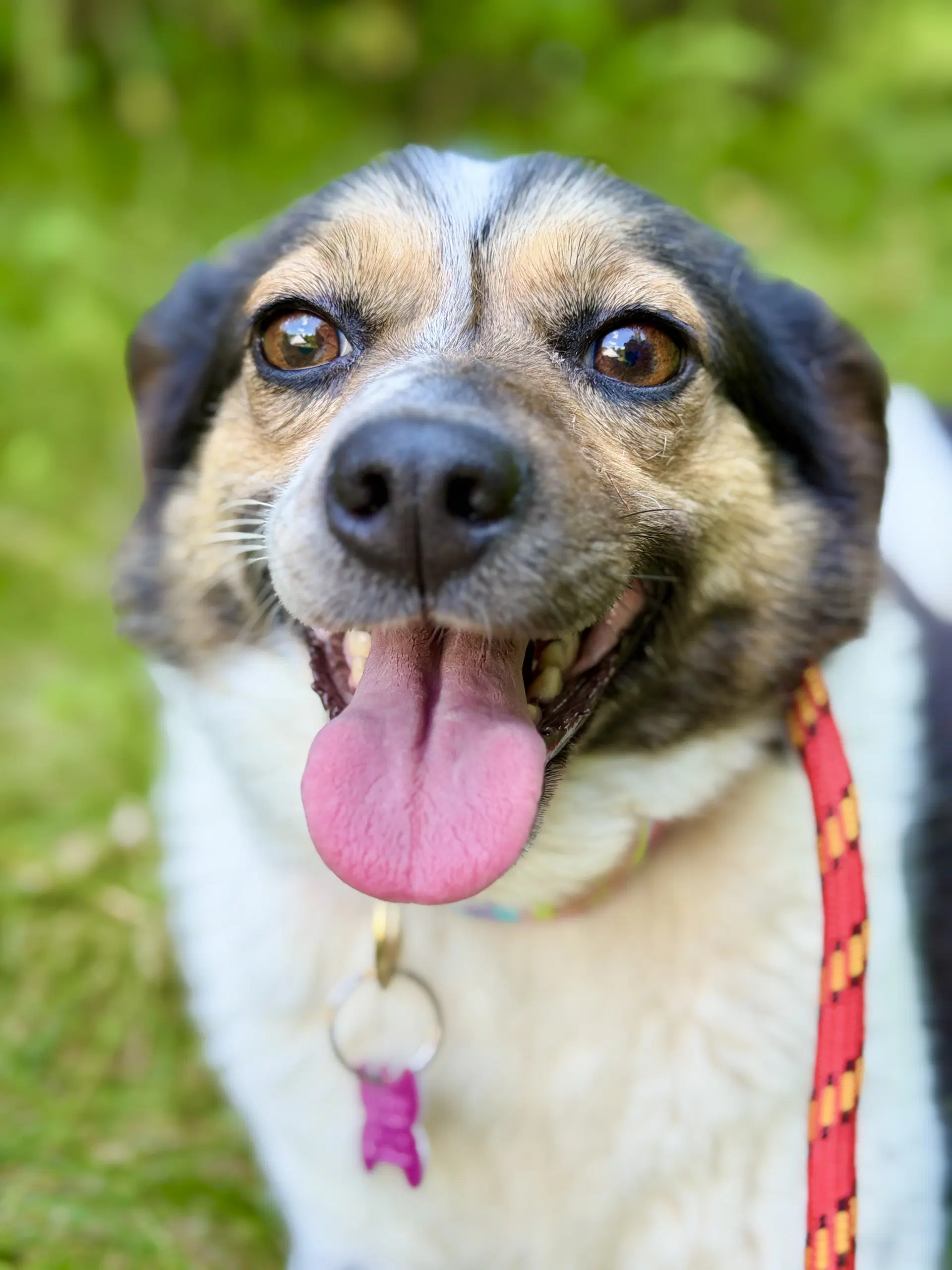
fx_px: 1760
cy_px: 635
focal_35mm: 48
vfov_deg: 39.7
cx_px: 476
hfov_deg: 30.3
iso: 64
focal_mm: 6.76
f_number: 1.78
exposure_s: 1/271
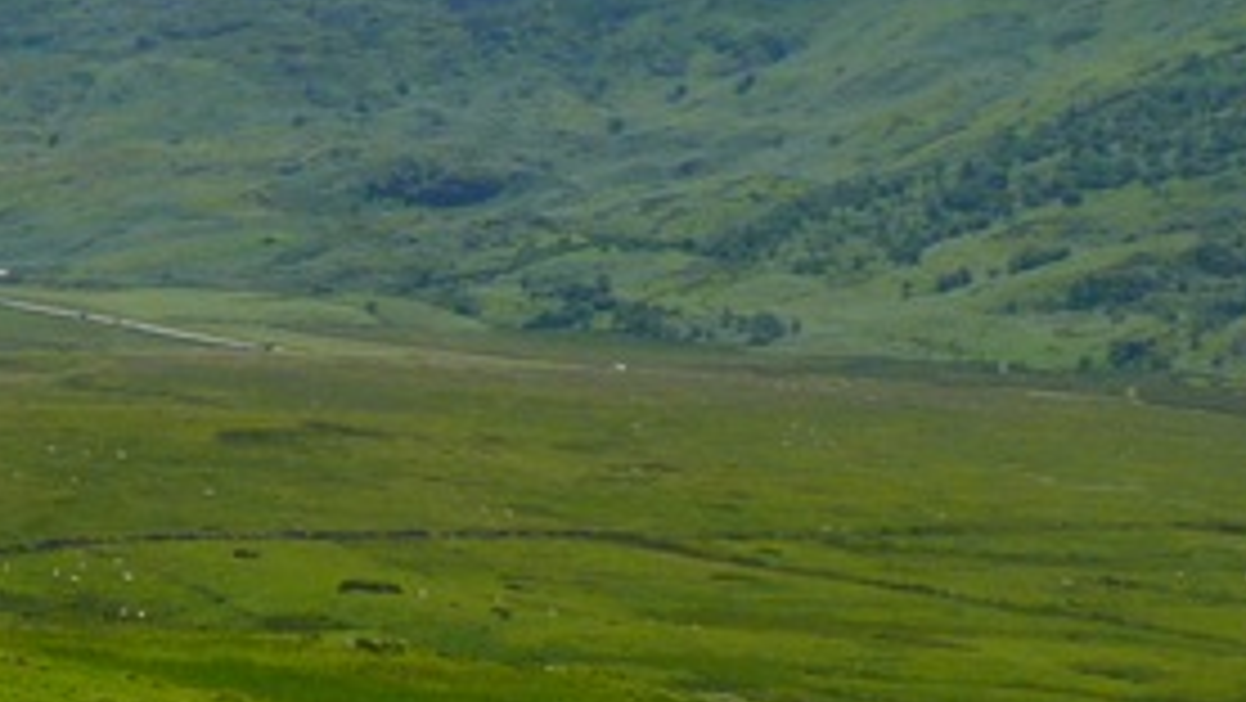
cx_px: -486
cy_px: 63
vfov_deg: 9.2
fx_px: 4362
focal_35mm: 132
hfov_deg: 15.3
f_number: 5.6
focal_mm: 7.4
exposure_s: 1/500
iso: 100
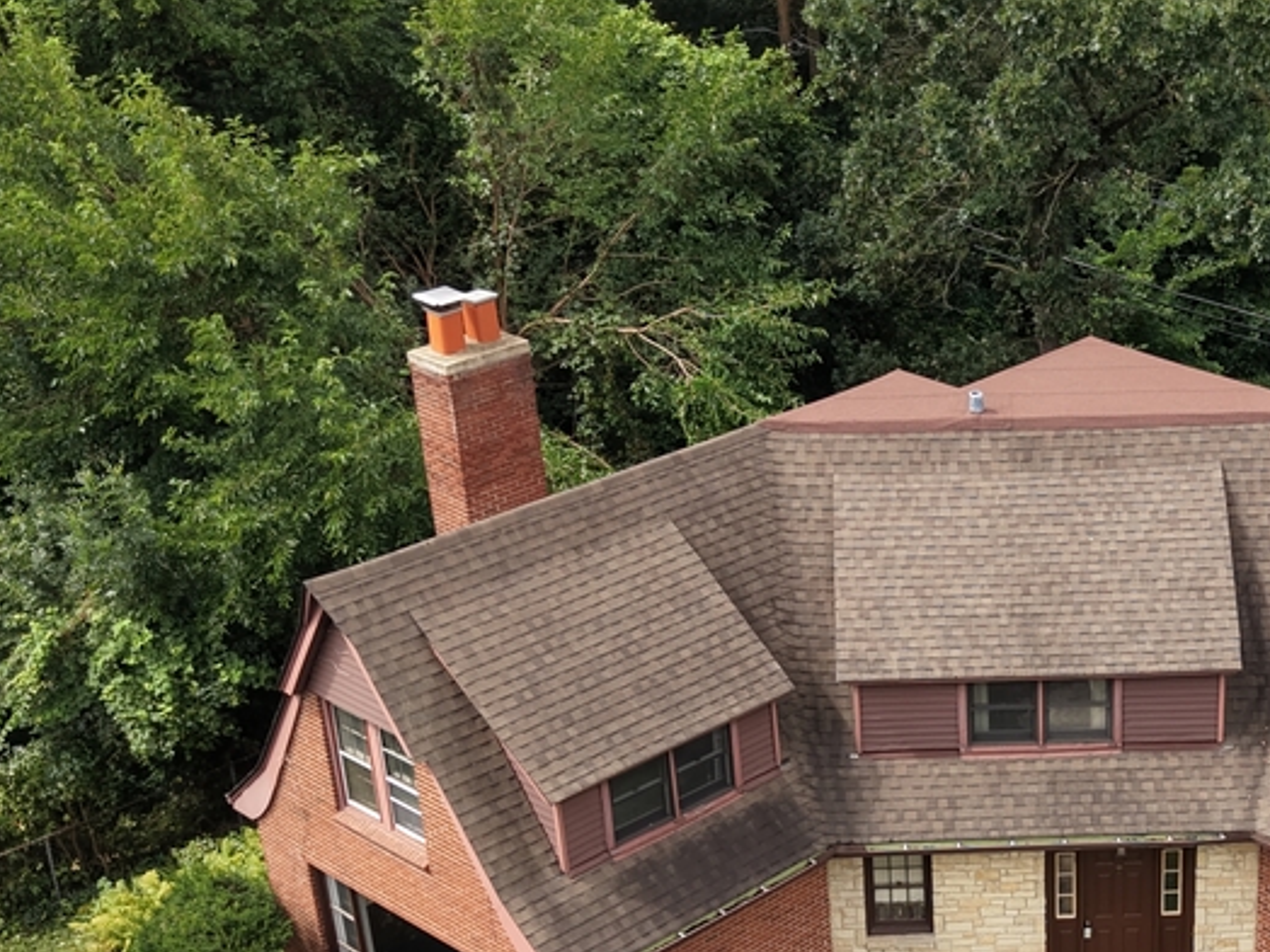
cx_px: 1088
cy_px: 763
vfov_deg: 22.0
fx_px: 2421
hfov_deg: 28.5
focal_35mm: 66
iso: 100
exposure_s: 1/1000
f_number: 1.8
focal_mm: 8.67
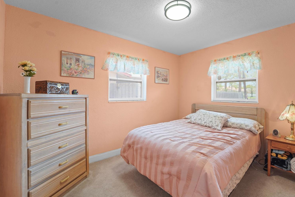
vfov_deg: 77.3
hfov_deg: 100.3
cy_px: 95
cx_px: 156
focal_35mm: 15
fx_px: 123
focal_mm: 14
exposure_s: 1/6
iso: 200
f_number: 8
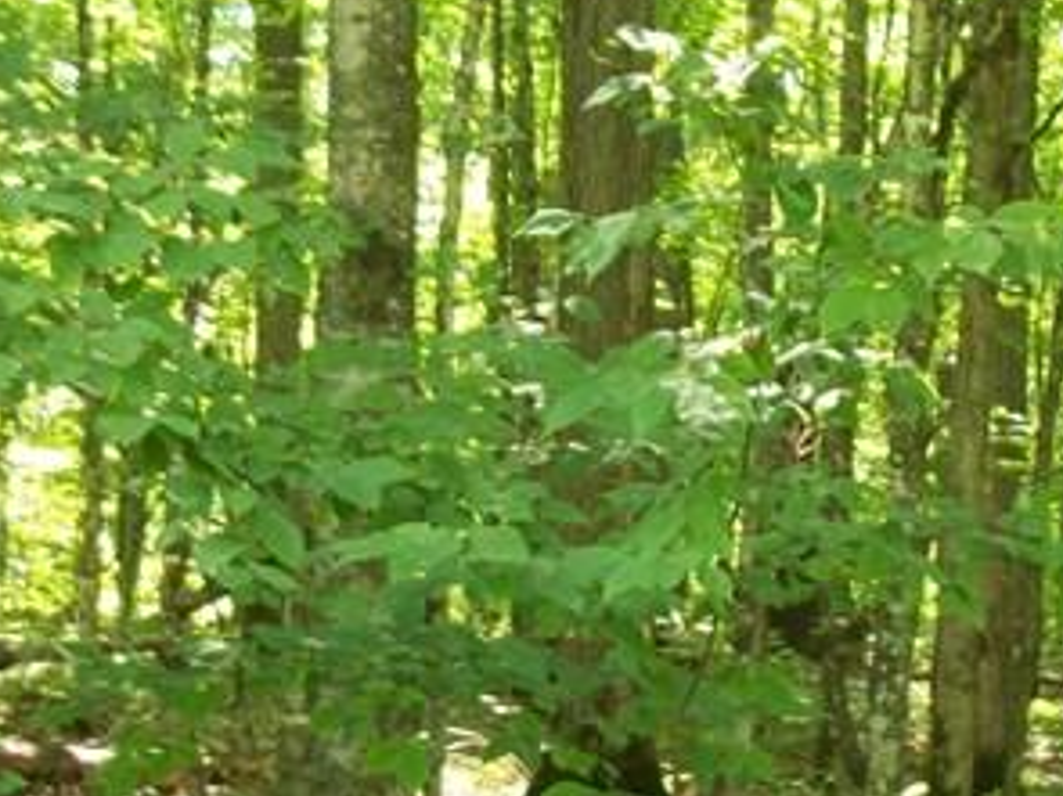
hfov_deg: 17.7
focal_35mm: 111
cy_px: 638
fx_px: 3407
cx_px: 713
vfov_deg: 13.3
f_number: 2.9
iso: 160
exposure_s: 1/40
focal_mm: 5.7
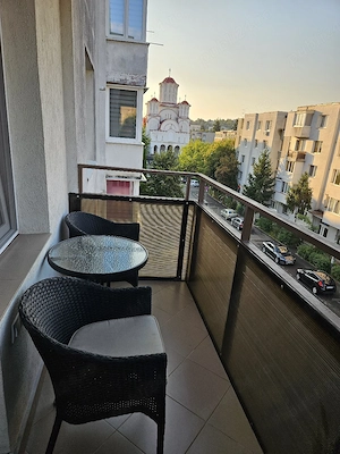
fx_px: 301
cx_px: 170
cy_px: 227
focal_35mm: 23
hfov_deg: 58.9
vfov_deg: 73.9
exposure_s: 1/303
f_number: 1.8
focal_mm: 5.4
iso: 25
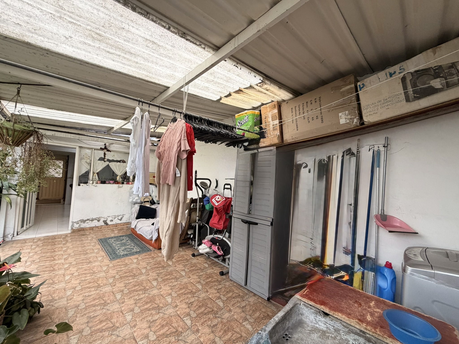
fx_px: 186
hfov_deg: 102.1
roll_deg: -2.9
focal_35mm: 14
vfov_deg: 85.7
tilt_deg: +2.2
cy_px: 172
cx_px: 230
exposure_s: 1/121
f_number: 2.2
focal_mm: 2.22
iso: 320
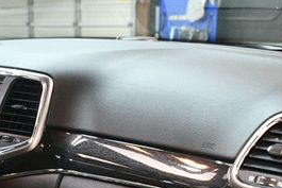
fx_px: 643
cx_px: 82
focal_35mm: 82
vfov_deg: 16.2
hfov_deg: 24.6
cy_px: 208
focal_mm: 23
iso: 5600
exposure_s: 1/60
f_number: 3.8
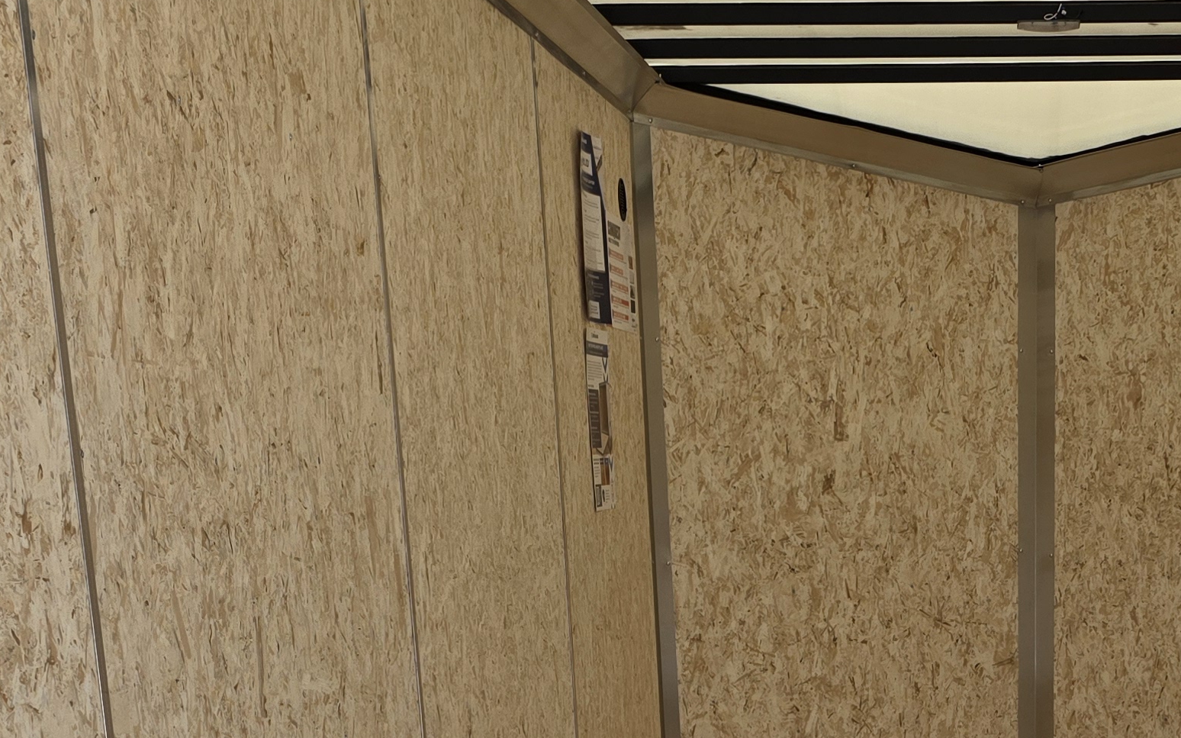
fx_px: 2027
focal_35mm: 63
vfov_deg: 19.1
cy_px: 963
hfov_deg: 31.5
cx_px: 981
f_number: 1.7
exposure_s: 1/2443
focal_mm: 6.3
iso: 80
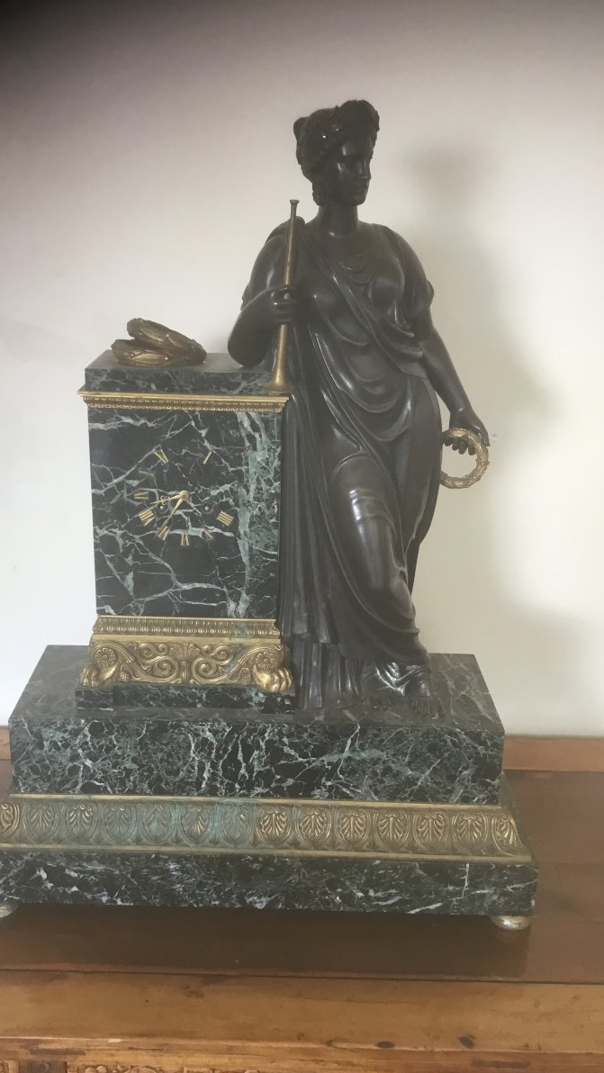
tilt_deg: -18.5
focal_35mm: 34
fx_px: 968
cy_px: 537
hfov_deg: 34.6
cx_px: 266
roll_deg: -1.0
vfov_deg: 58.0
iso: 80
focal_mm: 3.3
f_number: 2.4
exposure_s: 1/33
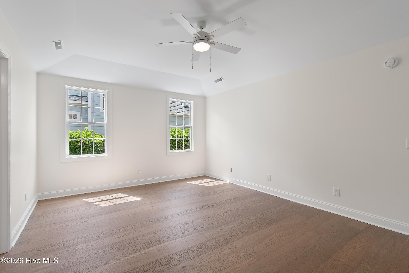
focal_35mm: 15
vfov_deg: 77.3
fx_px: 170
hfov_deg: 100.4
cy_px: 136
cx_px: 204
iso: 100
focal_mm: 10
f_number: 4.5
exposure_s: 1/25
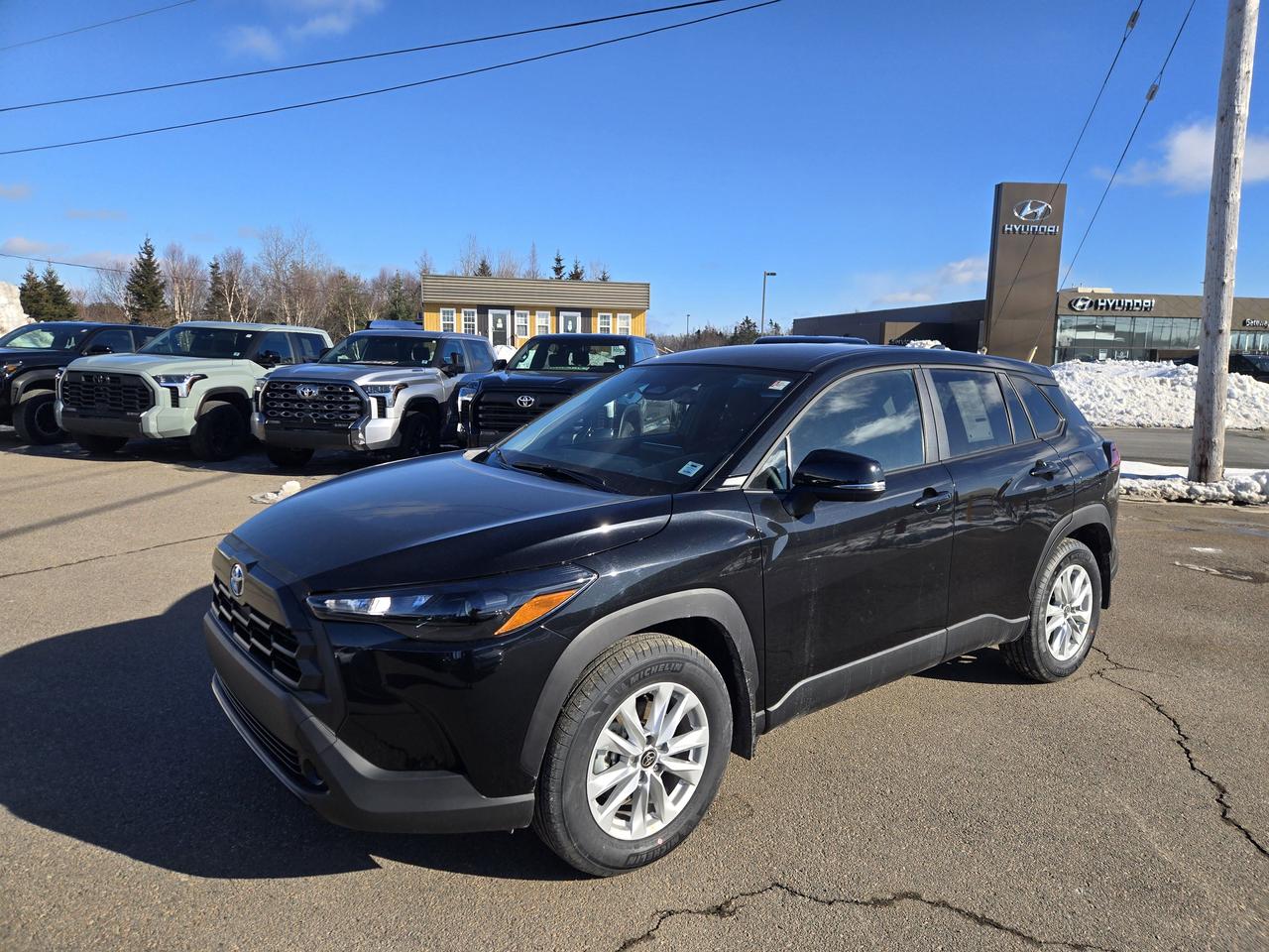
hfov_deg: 73.9
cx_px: 634
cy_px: 476
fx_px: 843
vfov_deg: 58.9
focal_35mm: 23
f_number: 1.8
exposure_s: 1/1453
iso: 25
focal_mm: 5.4
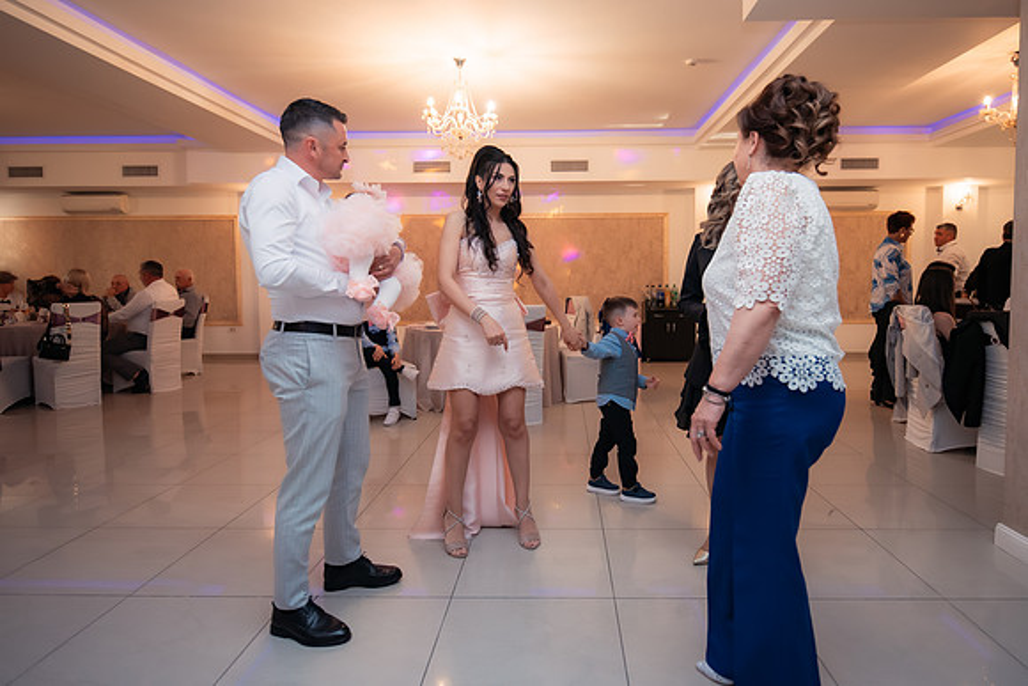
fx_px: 590
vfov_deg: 60.3
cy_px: 323
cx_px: 553
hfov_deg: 82.0
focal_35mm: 21
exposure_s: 1/200
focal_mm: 19
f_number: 2.8
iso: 1600
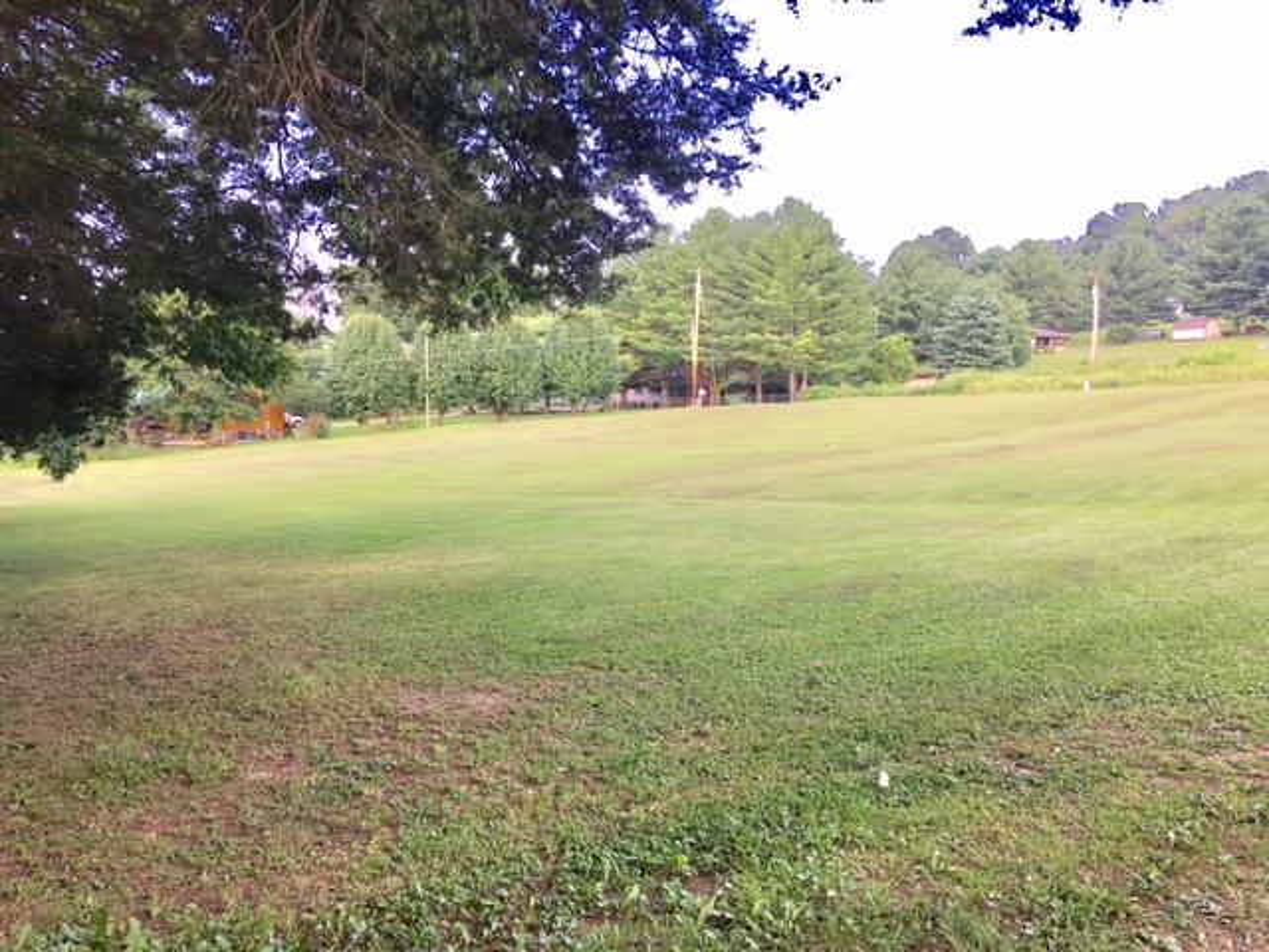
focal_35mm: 29
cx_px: 634
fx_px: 1063
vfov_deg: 48.2
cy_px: 476
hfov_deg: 61.7
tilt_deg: -2.4
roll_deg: -1.1
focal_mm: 4.15
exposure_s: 1/120
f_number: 2.2
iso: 32
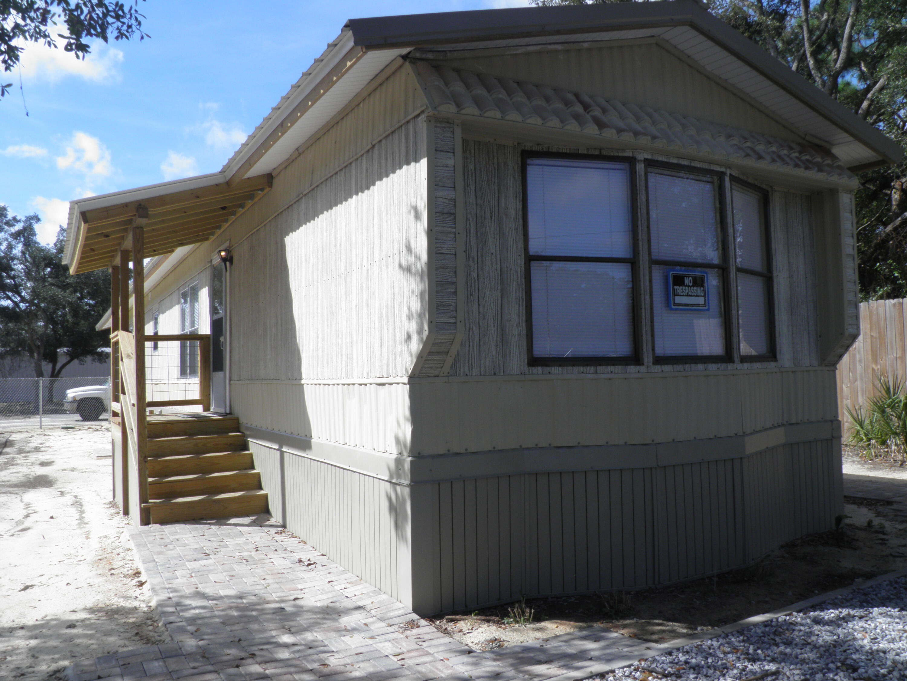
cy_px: 340
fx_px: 734
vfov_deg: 49.7
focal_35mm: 28
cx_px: 454
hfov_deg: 63.4
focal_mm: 4.9
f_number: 5.7
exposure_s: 1/250
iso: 50
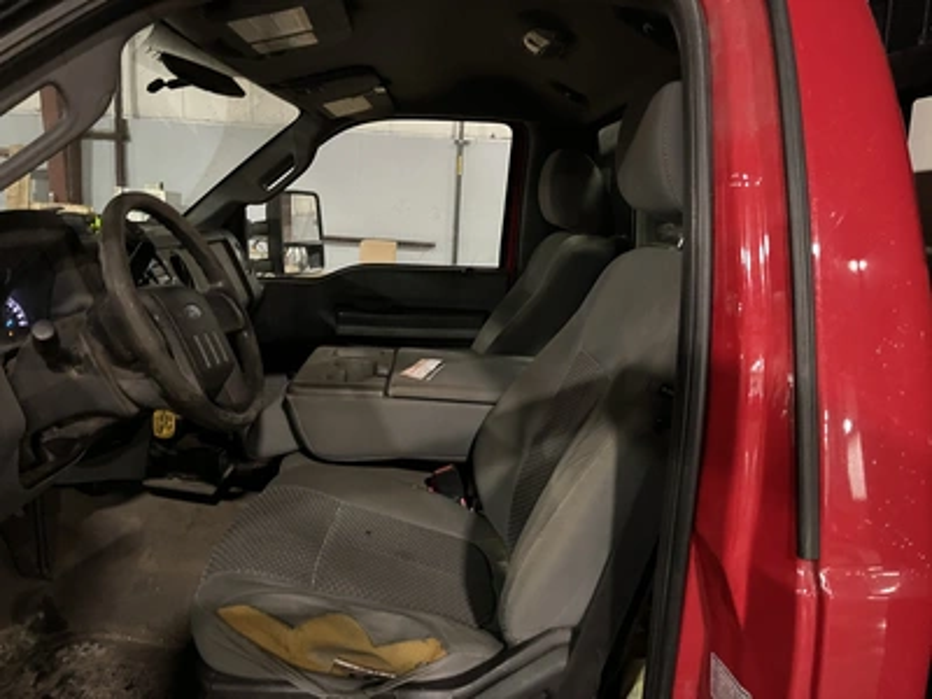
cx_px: 466
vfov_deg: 53.1
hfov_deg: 67.3
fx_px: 700
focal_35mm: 26
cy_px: 350
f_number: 1.6
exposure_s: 1/30
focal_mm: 5.1
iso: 800
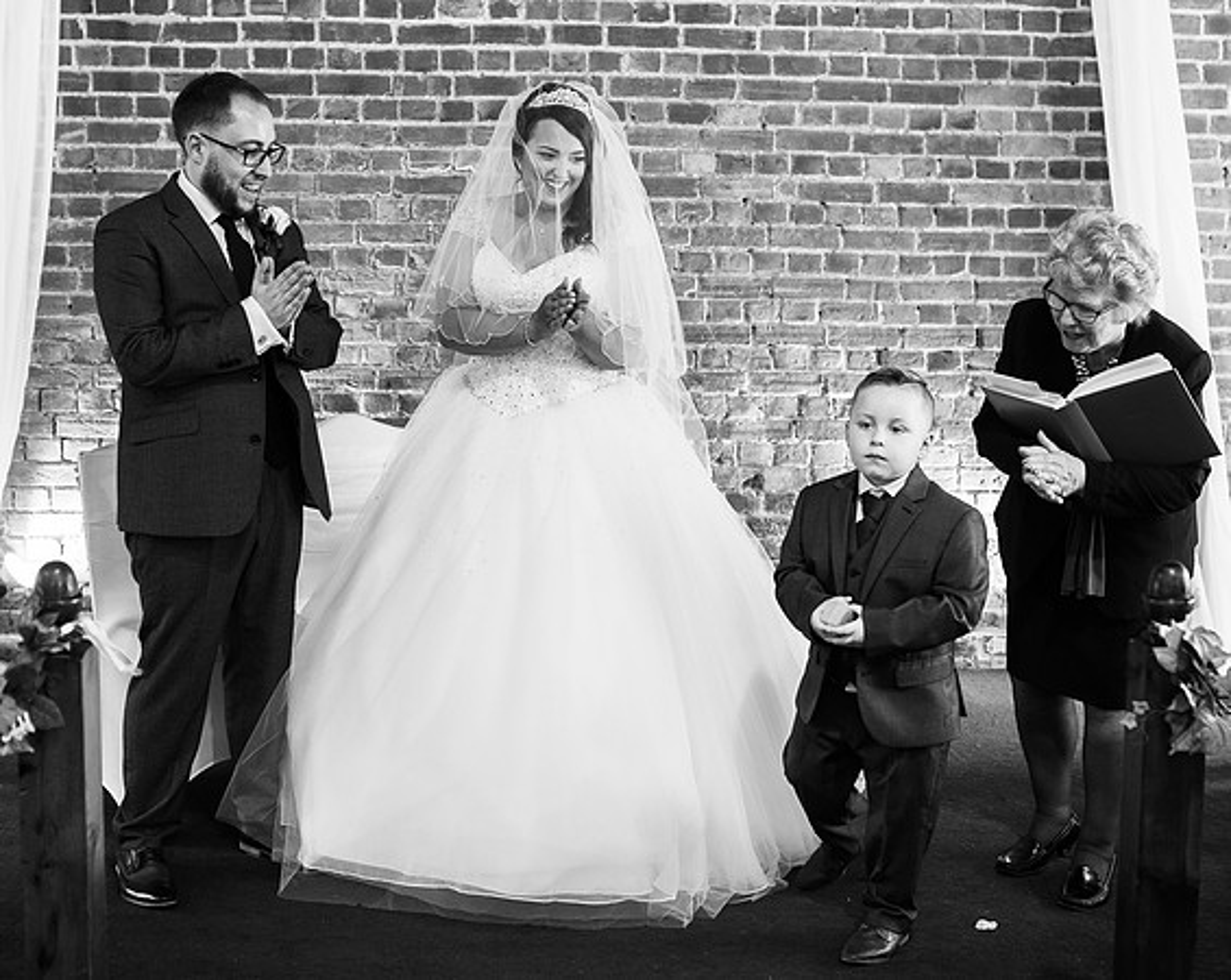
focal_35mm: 48
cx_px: 609
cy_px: 401
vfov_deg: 31.5
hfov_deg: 39.1
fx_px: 1735
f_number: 2.5
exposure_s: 1/100
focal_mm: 35
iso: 640
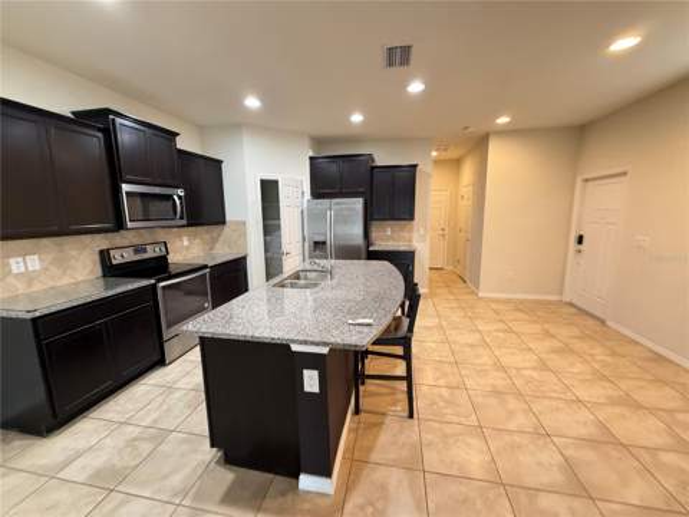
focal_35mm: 14
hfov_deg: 102.1
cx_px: 344
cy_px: 258
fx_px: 279
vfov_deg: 85.7
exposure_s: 1/60
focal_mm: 2.22
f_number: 2.2
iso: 500
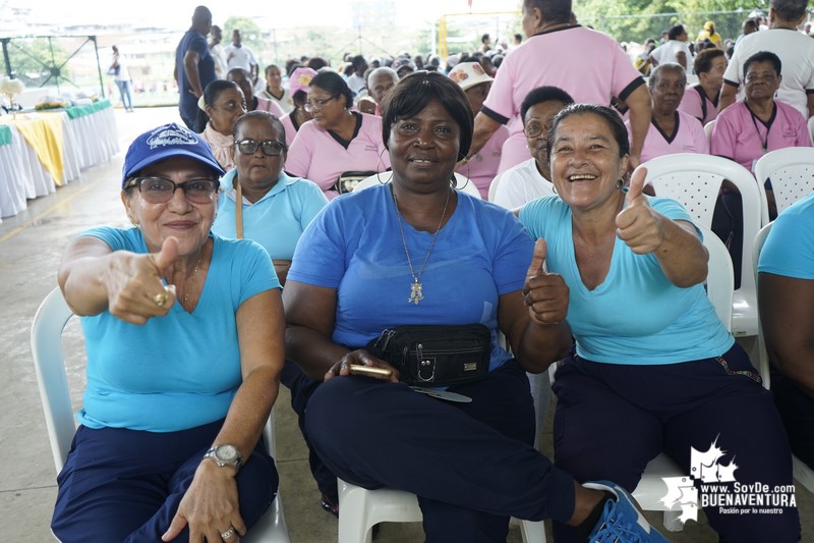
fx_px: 701
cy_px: 272
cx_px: 407
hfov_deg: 60.3
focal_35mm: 31
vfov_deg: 42.3
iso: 800
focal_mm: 31
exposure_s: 1/100
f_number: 4
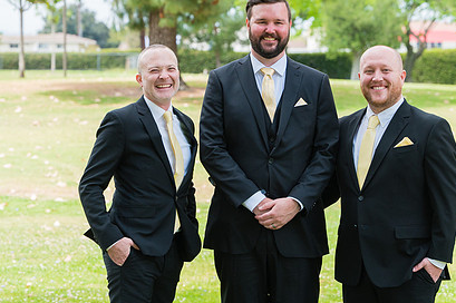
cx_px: 270
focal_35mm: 136
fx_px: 1721
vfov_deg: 10.1
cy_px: 82
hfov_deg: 15.1
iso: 500
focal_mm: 70
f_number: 4
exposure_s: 1/1600
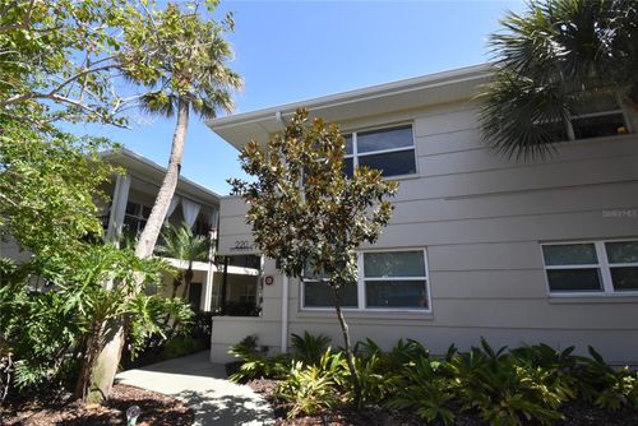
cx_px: 319
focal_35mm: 16
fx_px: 293
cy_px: 213
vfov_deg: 72.1
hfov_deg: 94.9
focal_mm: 11
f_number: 25
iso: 1600
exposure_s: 1/200
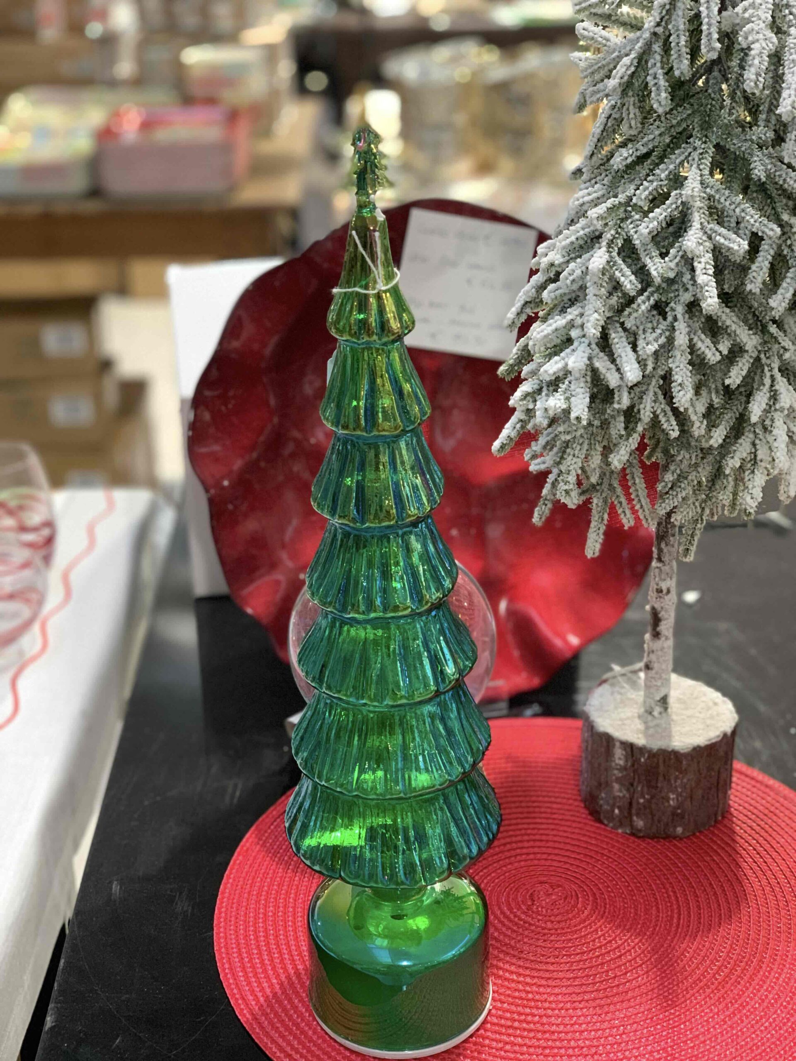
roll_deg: +1.0
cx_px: 398
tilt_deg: -24.9
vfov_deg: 36.8
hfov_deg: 28.0
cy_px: 530
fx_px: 1594
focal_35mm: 52
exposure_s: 1/60
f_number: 2.4
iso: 250
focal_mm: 6
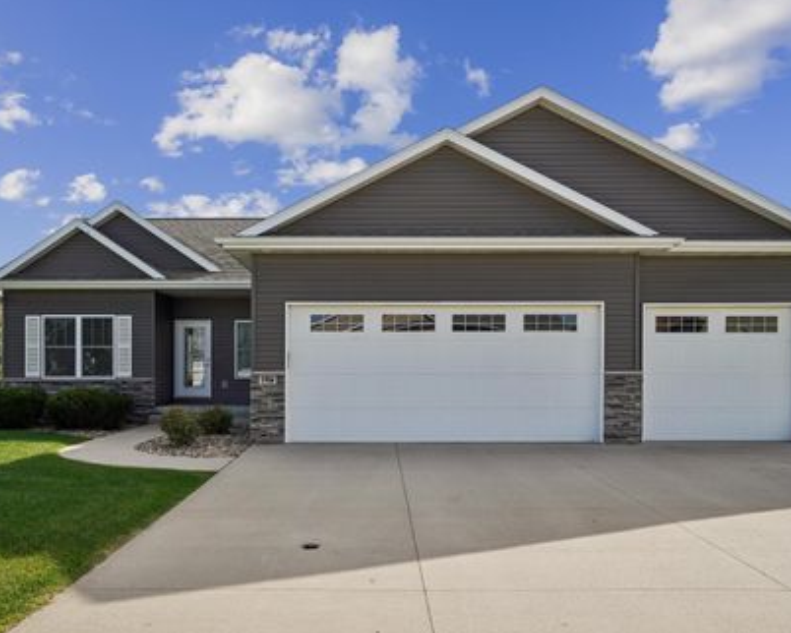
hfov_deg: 62.2
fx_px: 656
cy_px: 314
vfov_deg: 51.6
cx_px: 392
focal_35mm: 28
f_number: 9
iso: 400
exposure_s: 1/640
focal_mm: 24
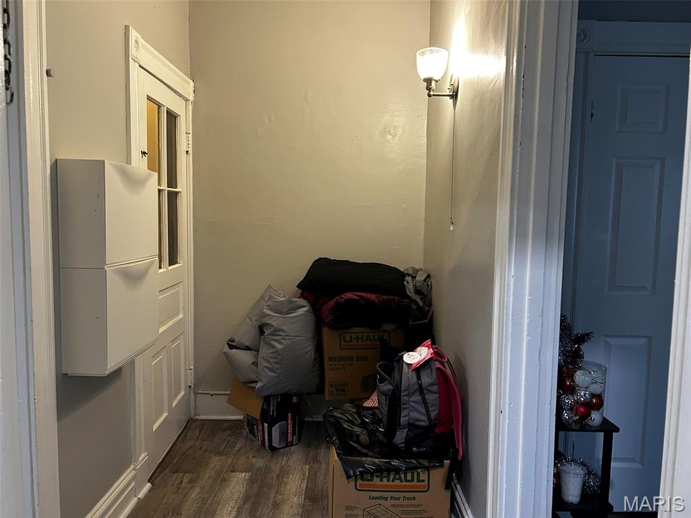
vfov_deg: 53.1
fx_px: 519
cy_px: 259
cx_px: 346
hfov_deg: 67.3
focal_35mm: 26
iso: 200
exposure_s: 1/60
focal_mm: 5.7
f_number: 1.5
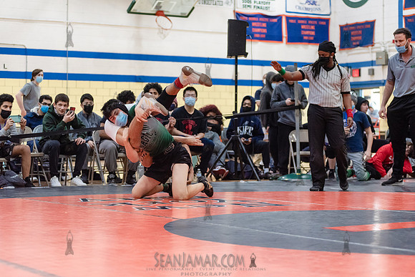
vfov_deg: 16.9
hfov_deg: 25.1
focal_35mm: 81
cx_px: 208
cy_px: 138
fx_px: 932
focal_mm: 80
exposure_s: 1/400
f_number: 3.5
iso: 4000
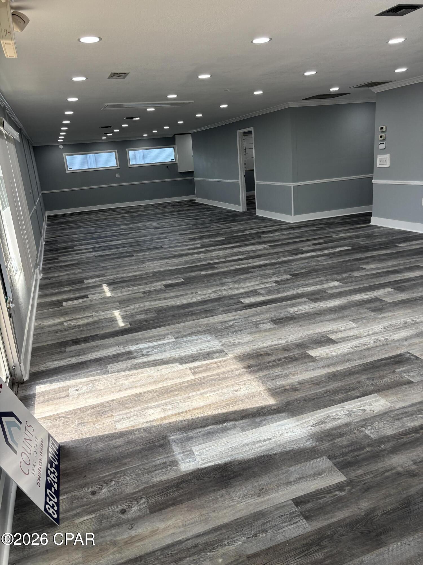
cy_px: 282
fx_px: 424
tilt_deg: -18.1
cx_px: 212
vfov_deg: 67.3
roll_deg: +3.7
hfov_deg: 53.1
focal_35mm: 26
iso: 40
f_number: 1.6
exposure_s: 1/157
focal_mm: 5.96
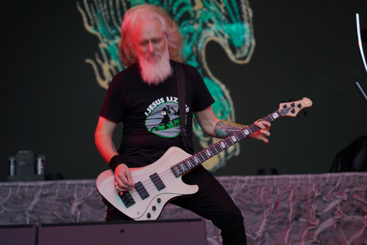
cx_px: 184
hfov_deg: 19.5
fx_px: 1070
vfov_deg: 13.0
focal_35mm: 105
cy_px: 122
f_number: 4
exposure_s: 1/125
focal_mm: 105
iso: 100
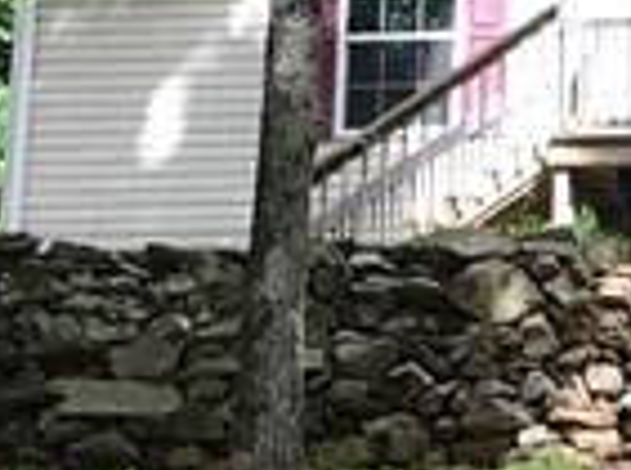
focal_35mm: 204
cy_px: 18
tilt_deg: +19.2
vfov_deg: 7.2
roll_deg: -1.2
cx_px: 761
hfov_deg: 9.6
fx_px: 3709
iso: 20
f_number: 1.8
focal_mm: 3.99
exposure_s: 1/204
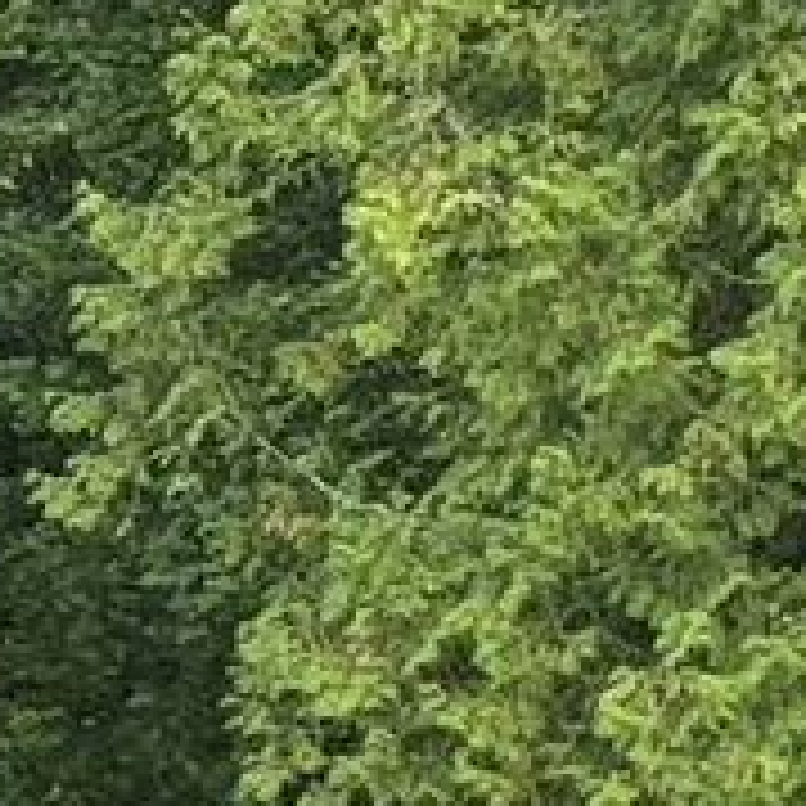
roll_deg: -0.7
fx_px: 9984
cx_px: -500
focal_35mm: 379
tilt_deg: -6.5
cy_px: 2522
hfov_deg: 4.6
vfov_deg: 4.4
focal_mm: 6.76
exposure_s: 1/168
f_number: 1.78
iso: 64
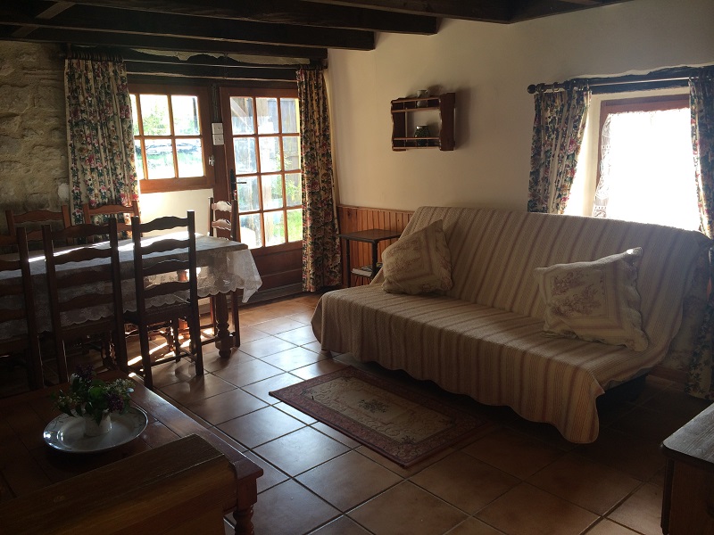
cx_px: 357
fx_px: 598
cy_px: 268
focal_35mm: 29
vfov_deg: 48.2
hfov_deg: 61.7
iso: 40
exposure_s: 1/50
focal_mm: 4.15
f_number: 2.2
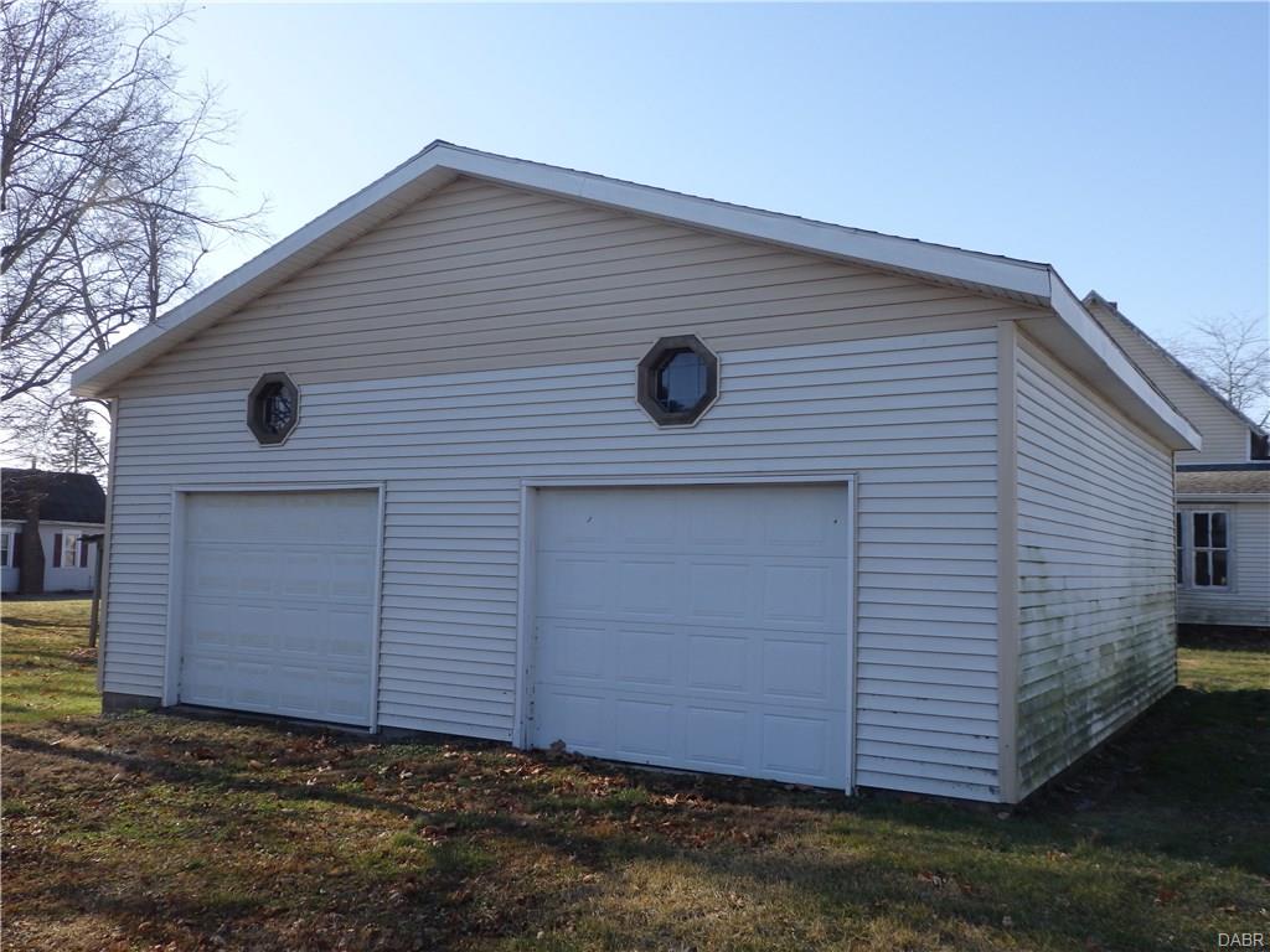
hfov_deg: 60.0
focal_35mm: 30
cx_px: 635
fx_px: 1101
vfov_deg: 46.8
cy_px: 476
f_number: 3.3
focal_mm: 5.5
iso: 100
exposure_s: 1/640
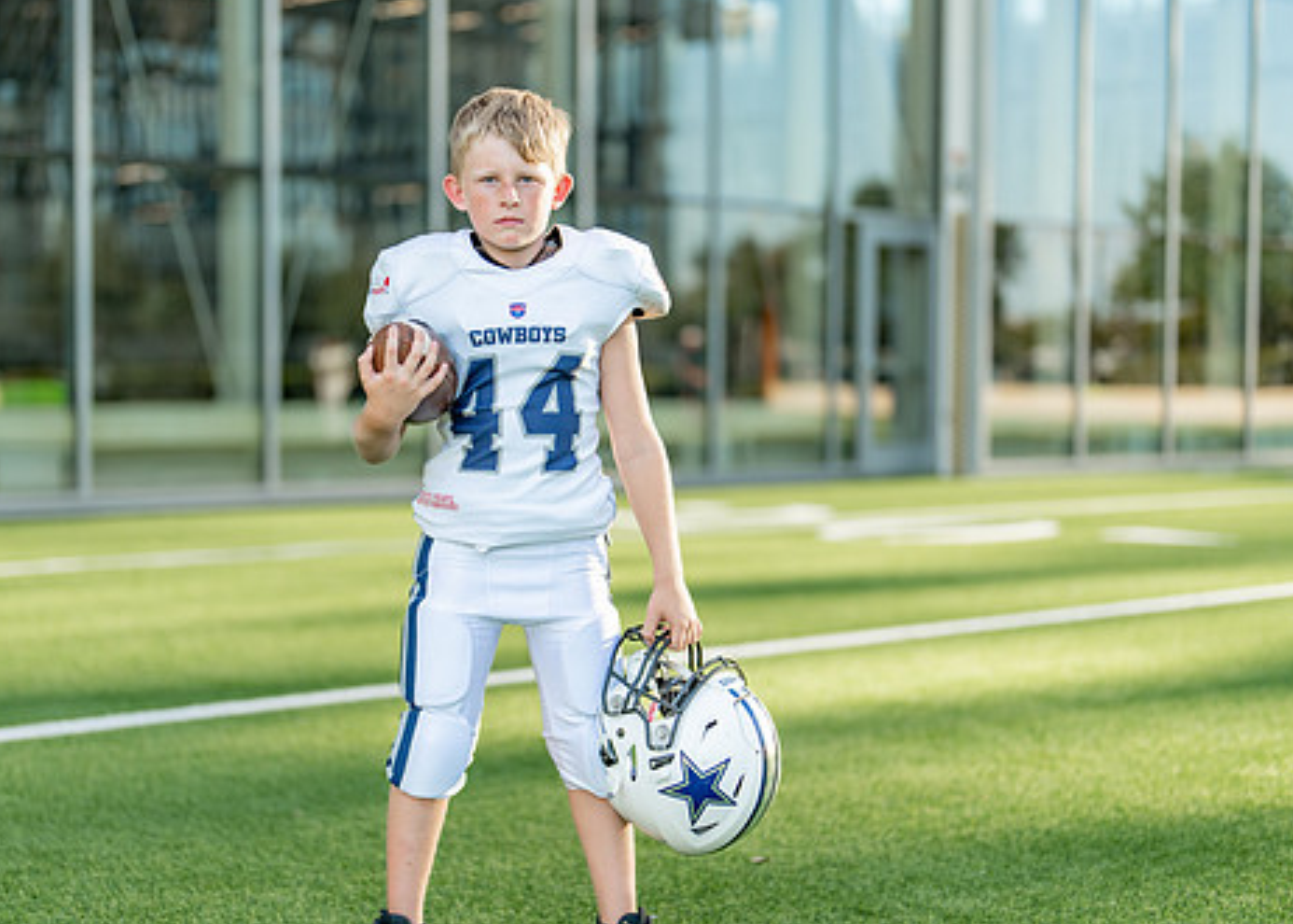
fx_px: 2424
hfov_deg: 29.8
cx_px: 551
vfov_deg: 21.6
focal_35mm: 66
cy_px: 524
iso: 100
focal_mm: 50
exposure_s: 1/2000
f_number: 1.2
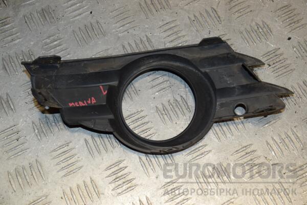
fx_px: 486
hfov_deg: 35.1
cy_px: 102
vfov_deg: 23.8
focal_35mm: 57
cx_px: 154
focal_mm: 38
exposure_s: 1/200
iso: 800
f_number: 8
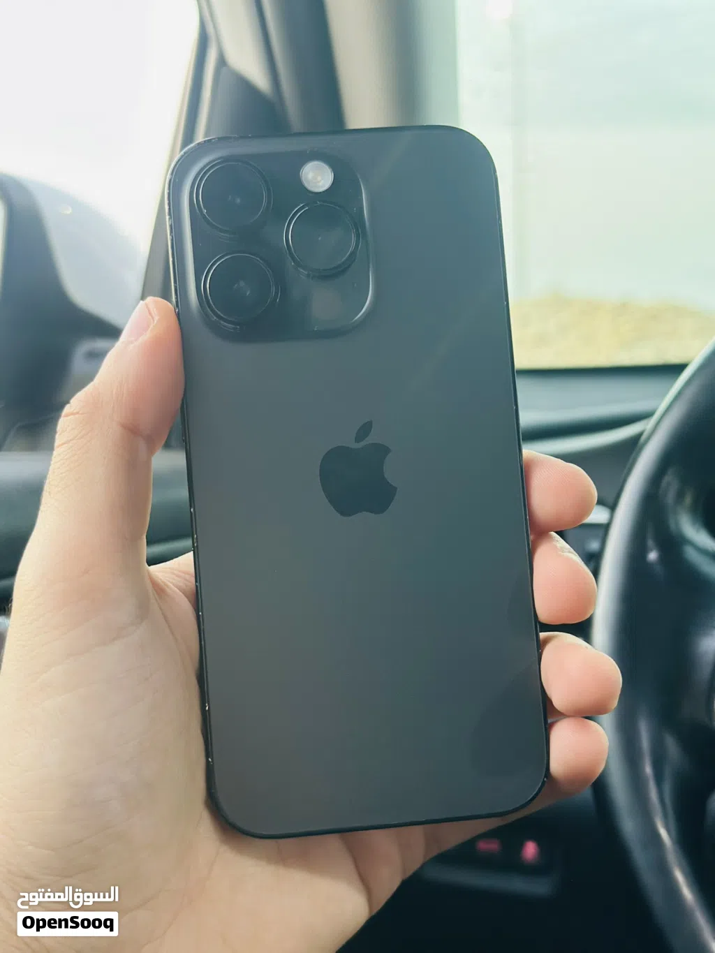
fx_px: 1322
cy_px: 476
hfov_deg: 30.3
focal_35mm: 48
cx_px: 358
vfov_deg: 39.7
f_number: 1.78
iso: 400
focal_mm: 6.86
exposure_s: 1/44
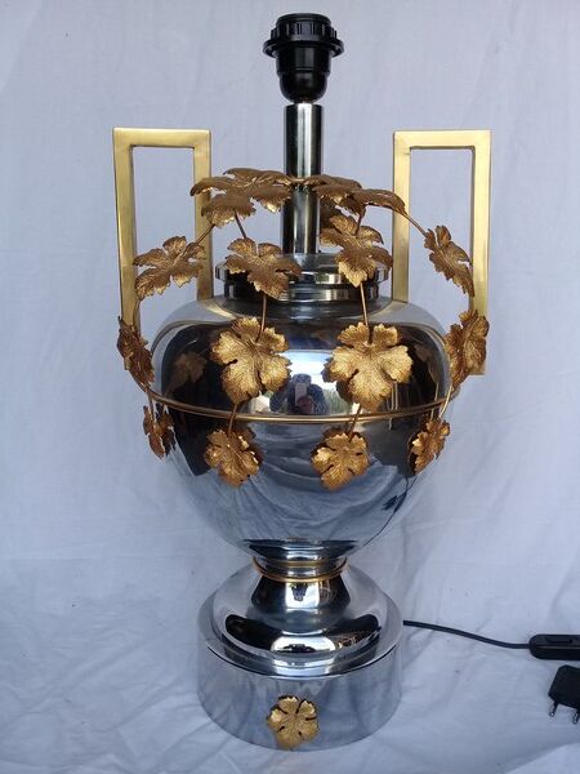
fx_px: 693
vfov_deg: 58.4
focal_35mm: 31
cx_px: 290
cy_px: 387
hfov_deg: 45.4
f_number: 2.2
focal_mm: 3.3
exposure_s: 1/427
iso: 50
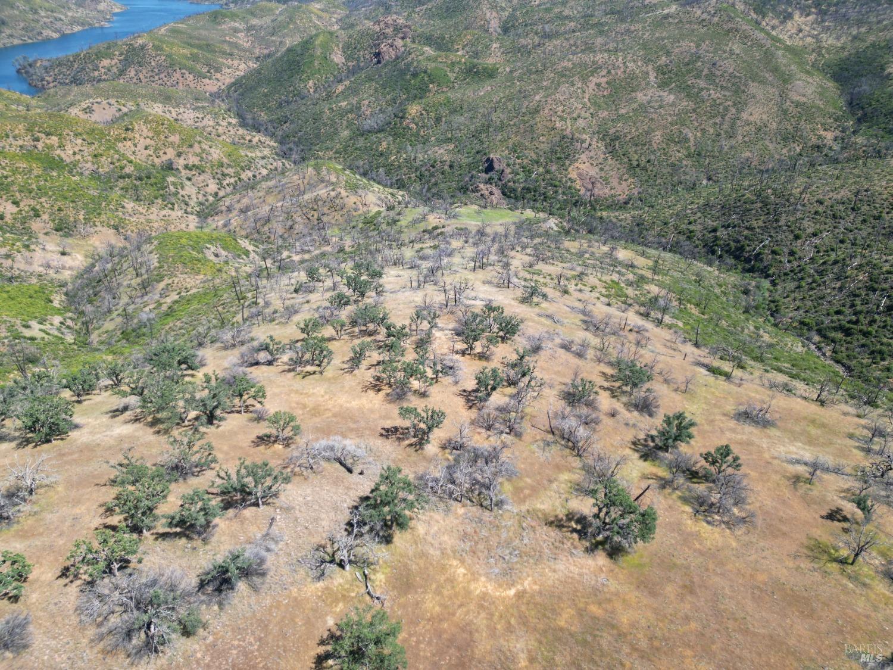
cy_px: 335
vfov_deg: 56.8
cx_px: 446
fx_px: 619
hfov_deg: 71.6
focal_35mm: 24
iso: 110
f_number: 1.7
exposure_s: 1/1500
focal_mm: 6.72
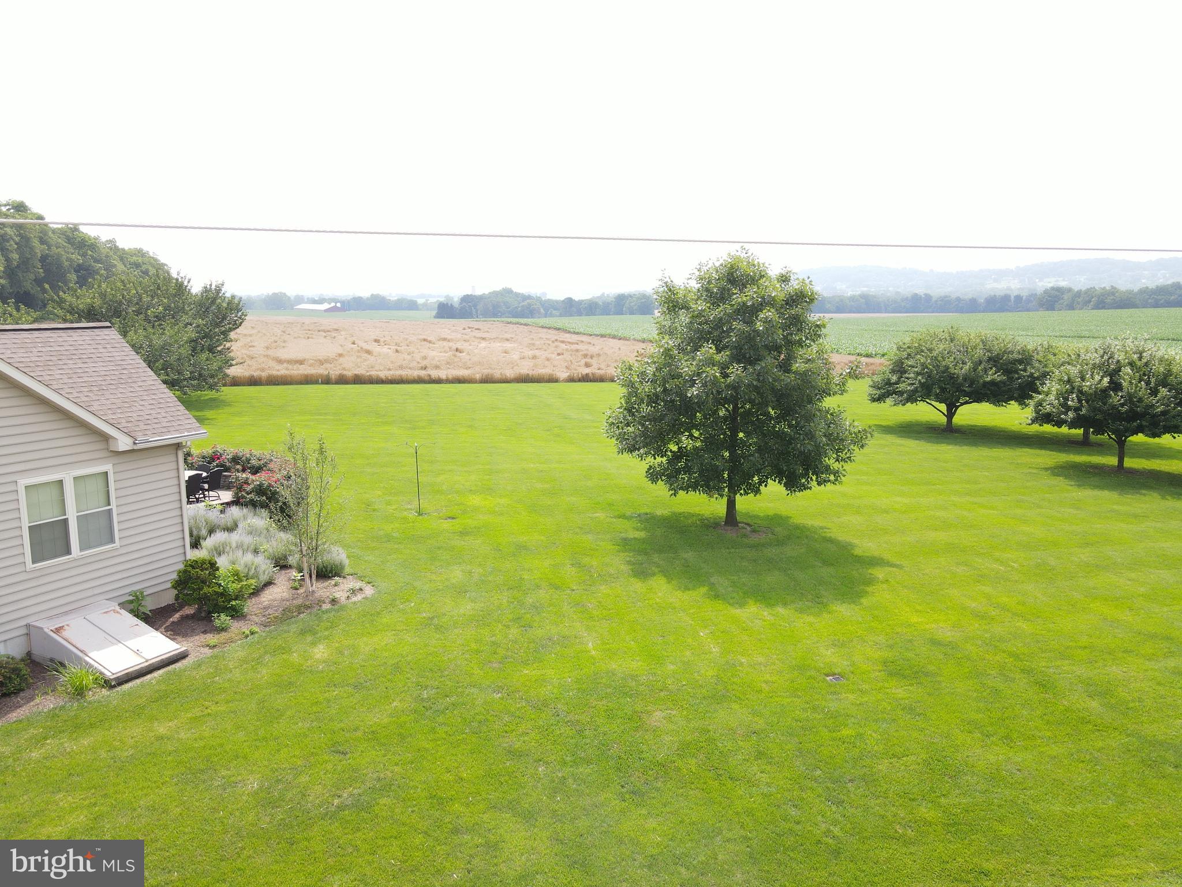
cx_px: 591
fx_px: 820
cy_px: 444
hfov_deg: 71.6
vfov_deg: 56.8
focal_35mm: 24
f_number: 2.8
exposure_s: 1/200
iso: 100
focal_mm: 4.5
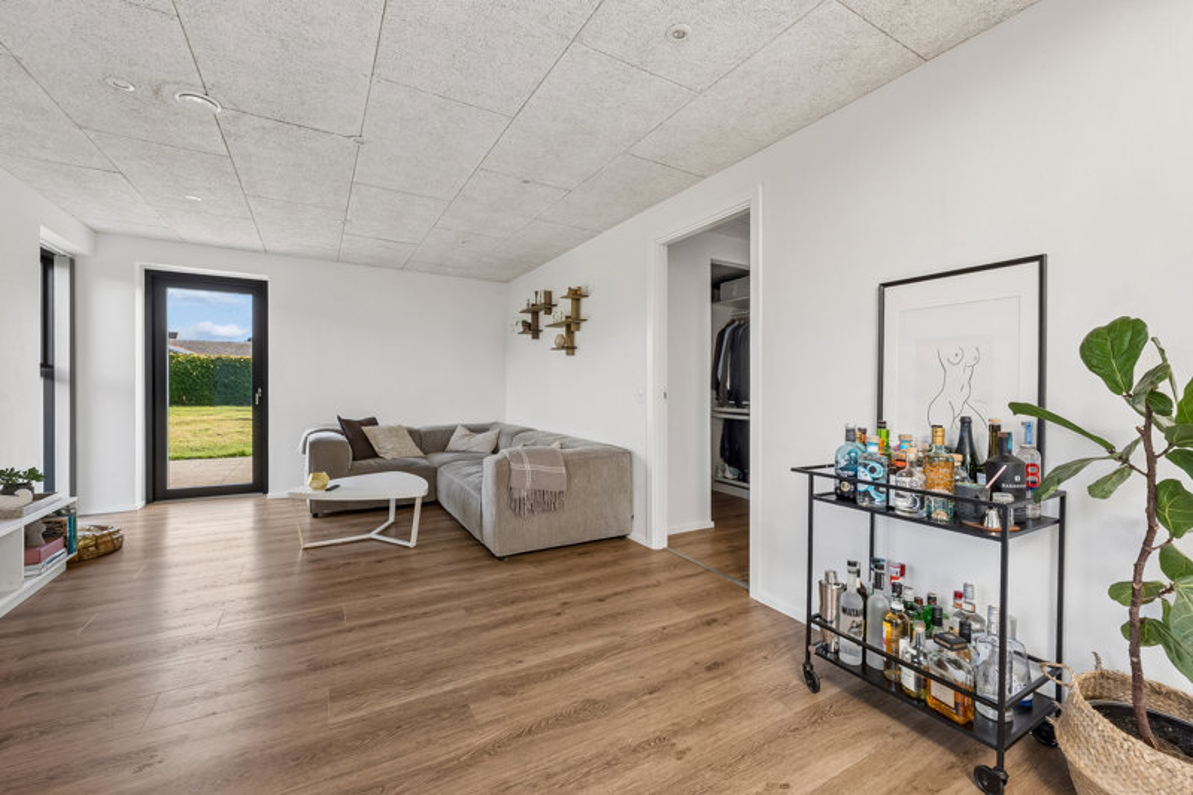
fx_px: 497
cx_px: 596
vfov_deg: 77.3
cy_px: 398
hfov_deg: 100.4
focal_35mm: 15
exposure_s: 1/13
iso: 250
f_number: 8
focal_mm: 10
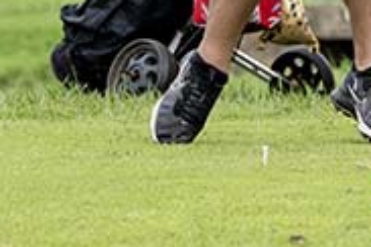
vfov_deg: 3.4
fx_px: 4163
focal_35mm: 404
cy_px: -334
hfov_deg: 4.9
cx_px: 920
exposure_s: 1/3200
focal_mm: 77
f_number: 2.8
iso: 400
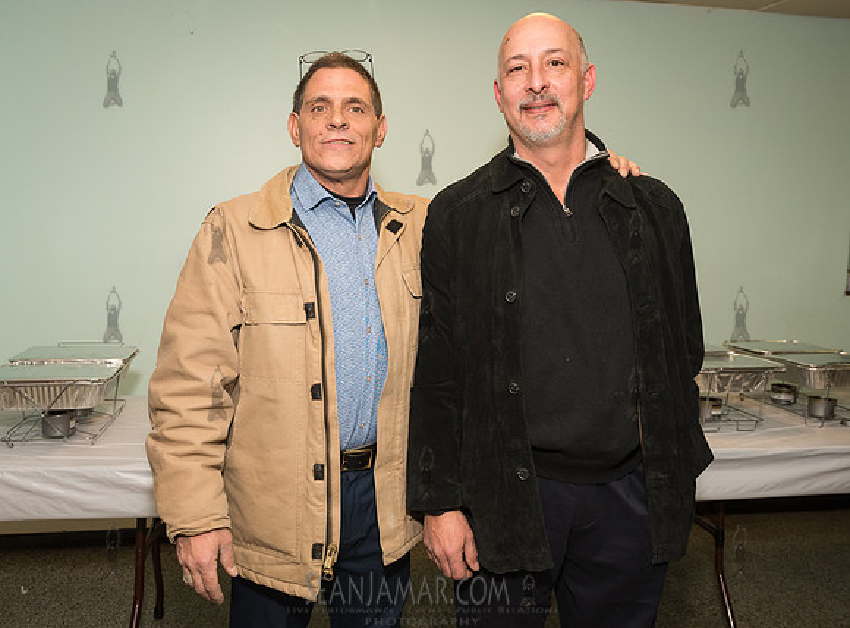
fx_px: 763
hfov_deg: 58.2
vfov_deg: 44.7
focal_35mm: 31
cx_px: 407
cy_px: 292
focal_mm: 26
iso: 1600
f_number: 5.6
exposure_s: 1/400
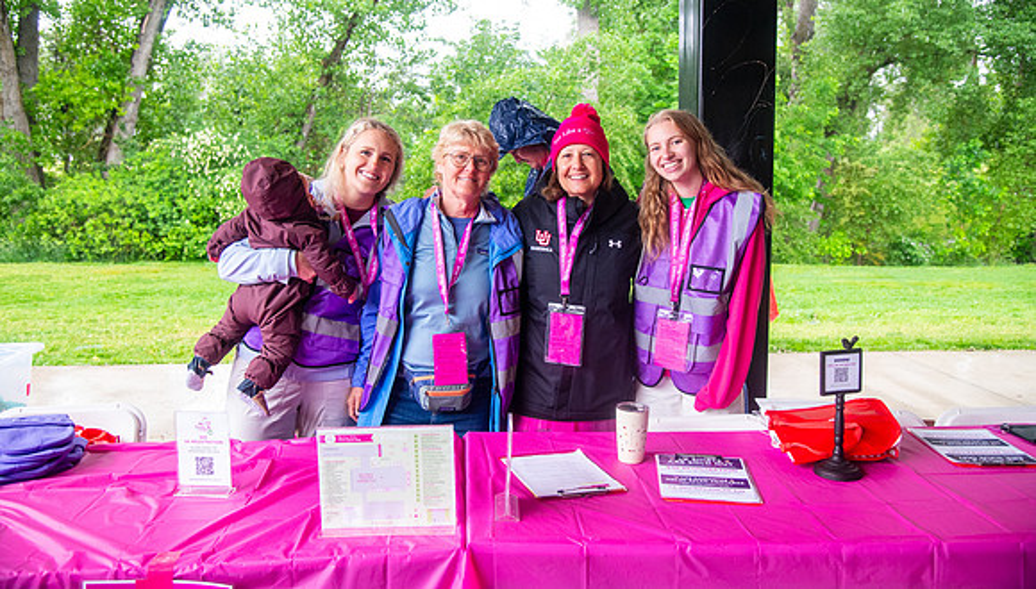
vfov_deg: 37.6
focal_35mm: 31
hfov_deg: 62.0
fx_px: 862
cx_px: 518
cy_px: 245
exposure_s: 1/160
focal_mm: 30
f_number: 4
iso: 3200
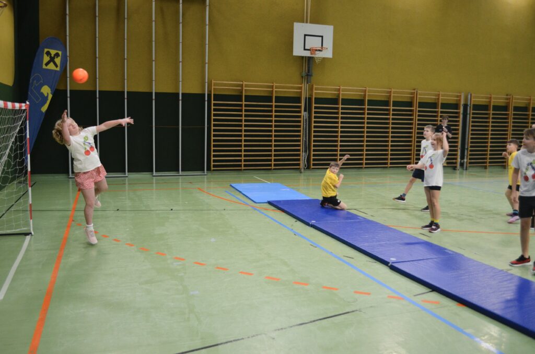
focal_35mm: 33
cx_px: 268
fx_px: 489
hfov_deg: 57.3
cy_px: 177
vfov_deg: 39.8
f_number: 3.8
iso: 1600
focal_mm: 22
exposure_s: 1/500
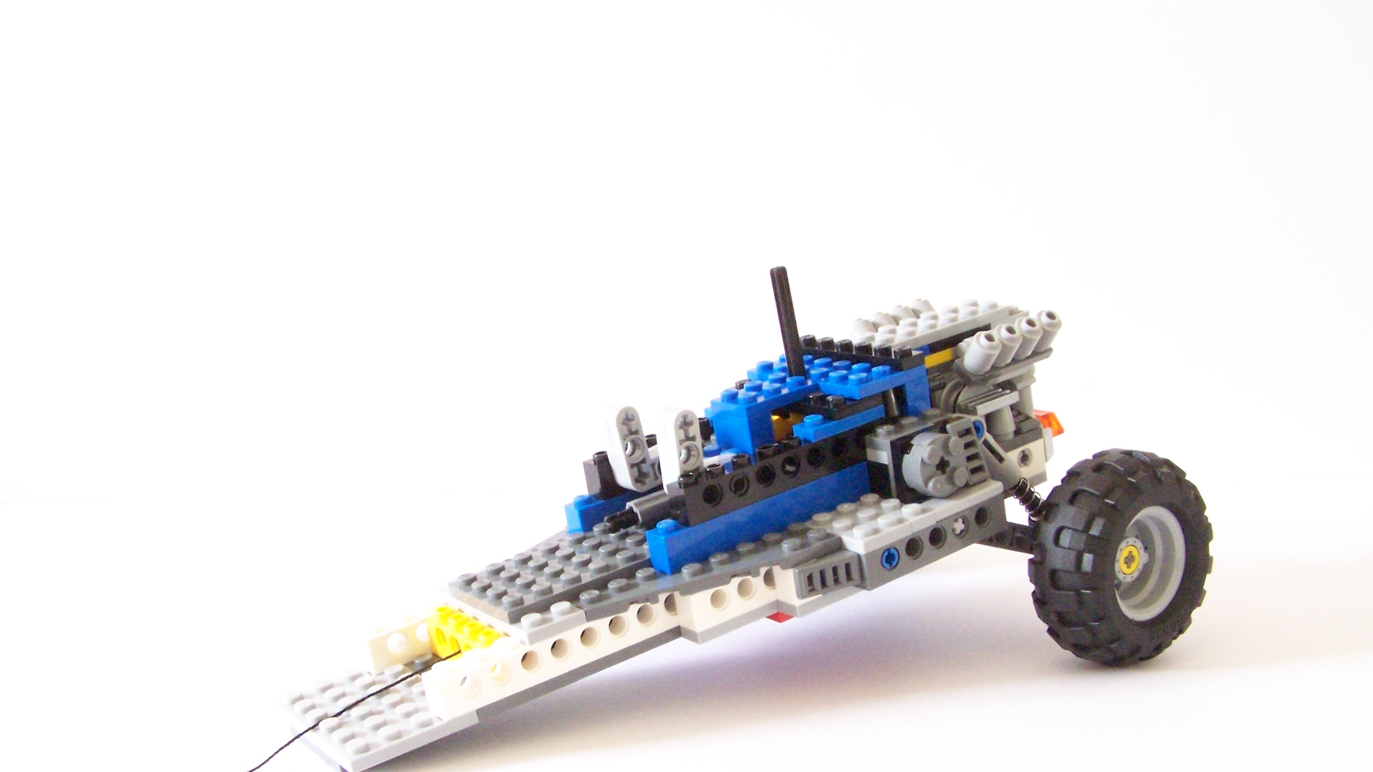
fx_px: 1529
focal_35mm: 42
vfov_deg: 28.3
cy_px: 465
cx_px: 684
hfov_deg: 48.4
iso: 400
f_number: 6.3
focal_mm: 6.3
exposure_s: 1/15
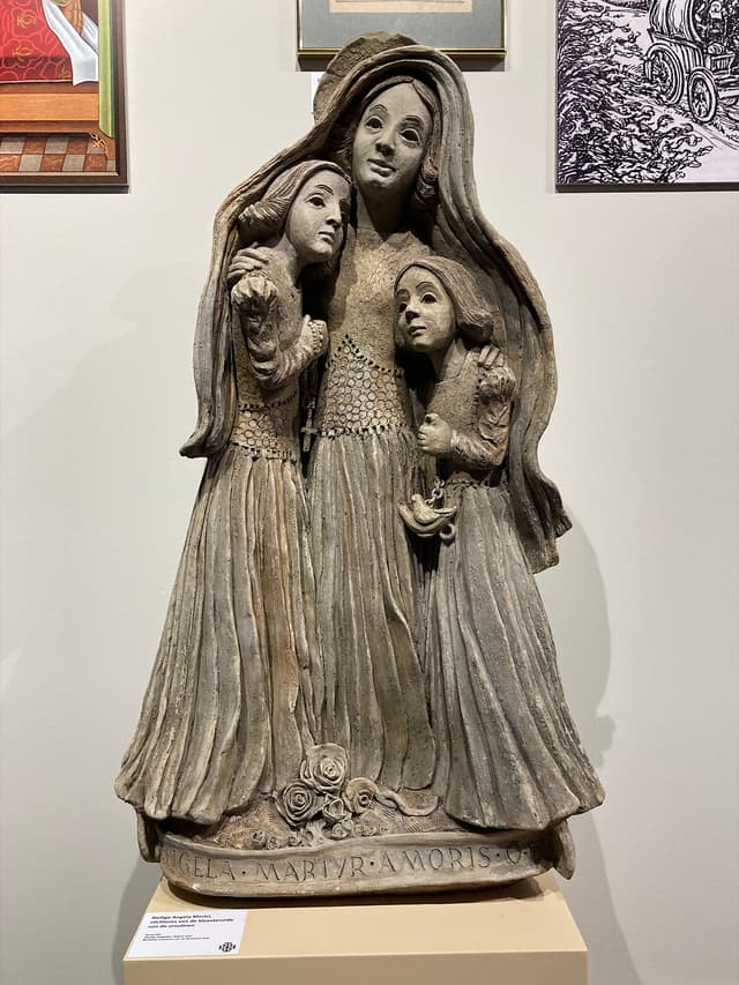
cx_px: 370
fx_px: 797
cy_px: 492
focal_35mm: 28
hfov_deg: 49.8
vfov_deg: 63.4
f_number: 1.8
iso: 64
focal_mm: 3.99
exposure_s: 1/50
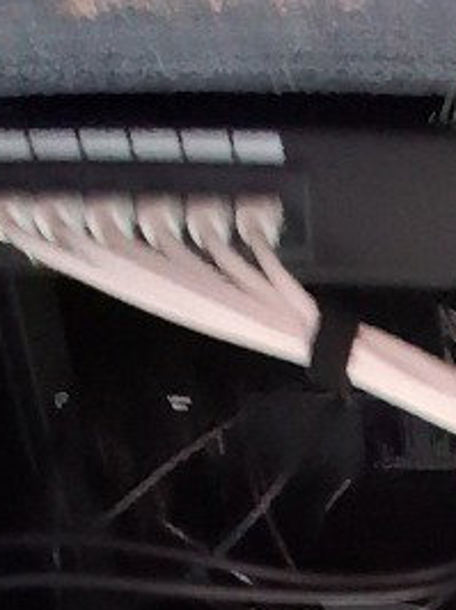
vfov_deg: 29.8
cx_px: 525
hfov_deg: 25.5
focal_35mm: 52
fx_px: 915
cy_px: 783
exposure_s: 1/20
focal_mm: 1.4
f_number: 2.2
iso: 500
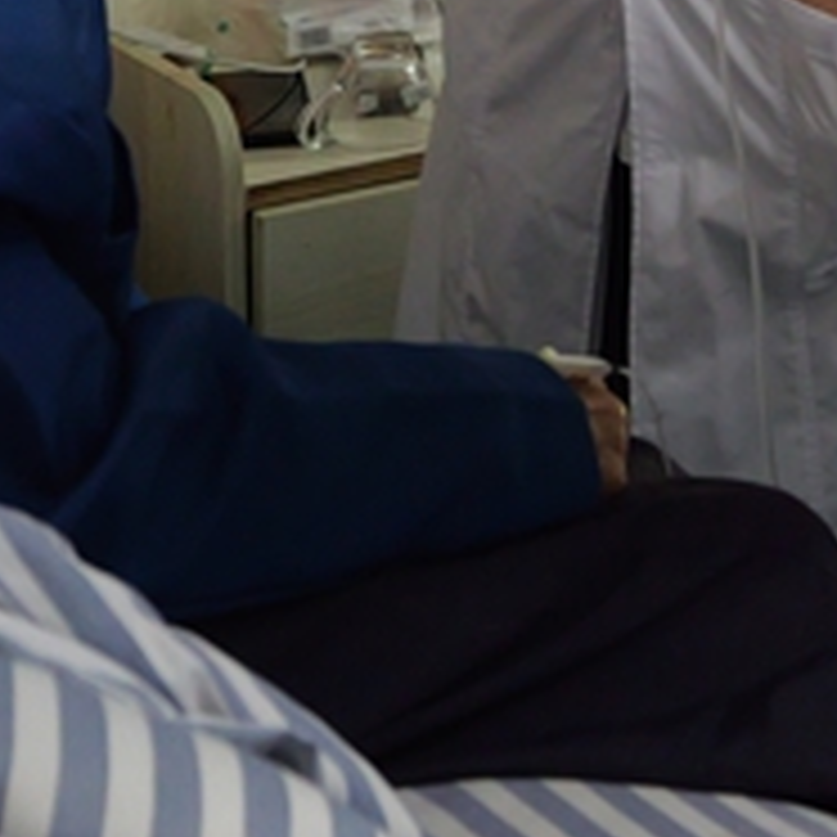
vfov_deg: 14.1
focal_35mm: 114
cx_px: 868
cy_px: -484
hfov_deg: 15.0
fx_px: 3119
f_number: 3
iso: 2000
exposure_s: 1/125
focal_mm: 15
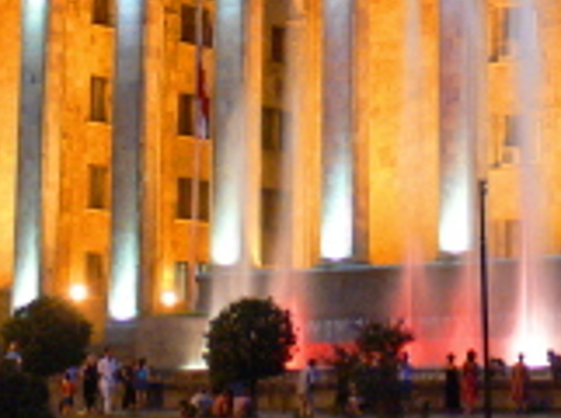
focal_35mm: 121
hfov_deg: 16.3
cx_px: 389
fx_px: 1957
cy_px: -42
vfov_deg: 12.0
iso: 200
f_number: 2.8
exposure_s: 1/10
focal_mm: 7.4
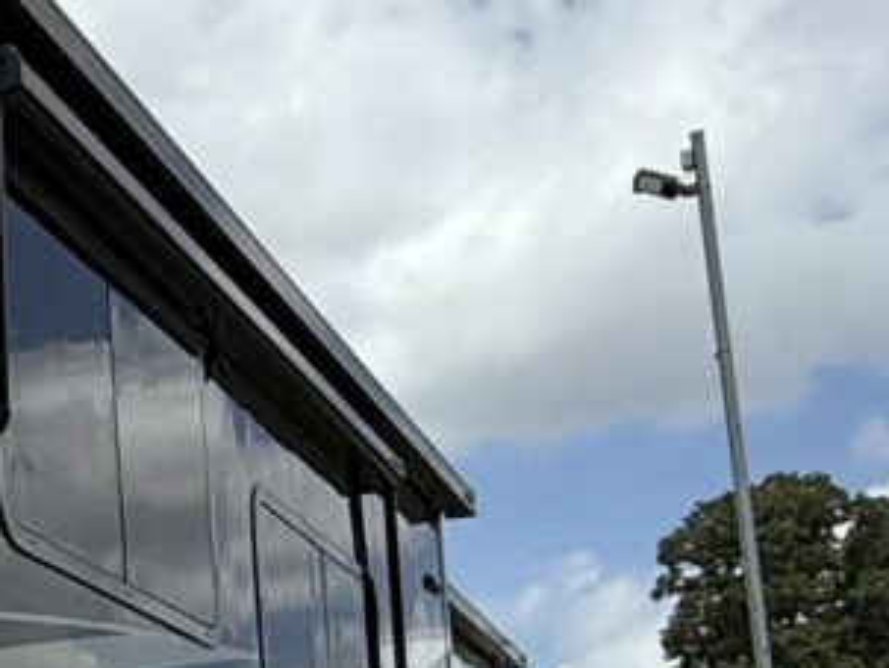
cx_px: -615
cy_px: 706
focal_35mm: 89
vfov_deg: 16.2
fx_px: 2287
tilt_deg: +9.1
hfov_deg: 18.3
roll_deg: +1.3
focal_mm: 2.22
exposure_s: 1/2237
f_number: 2.2
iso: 50
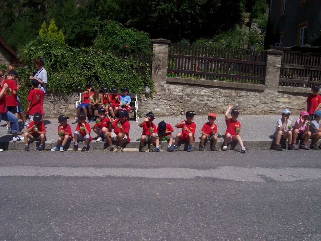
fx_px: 315
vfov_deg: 41.8
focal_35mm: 34
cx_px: 160
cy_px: 120
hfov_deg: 54.0
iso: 80
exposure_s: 1/641
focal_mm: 5.6
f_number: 5.1
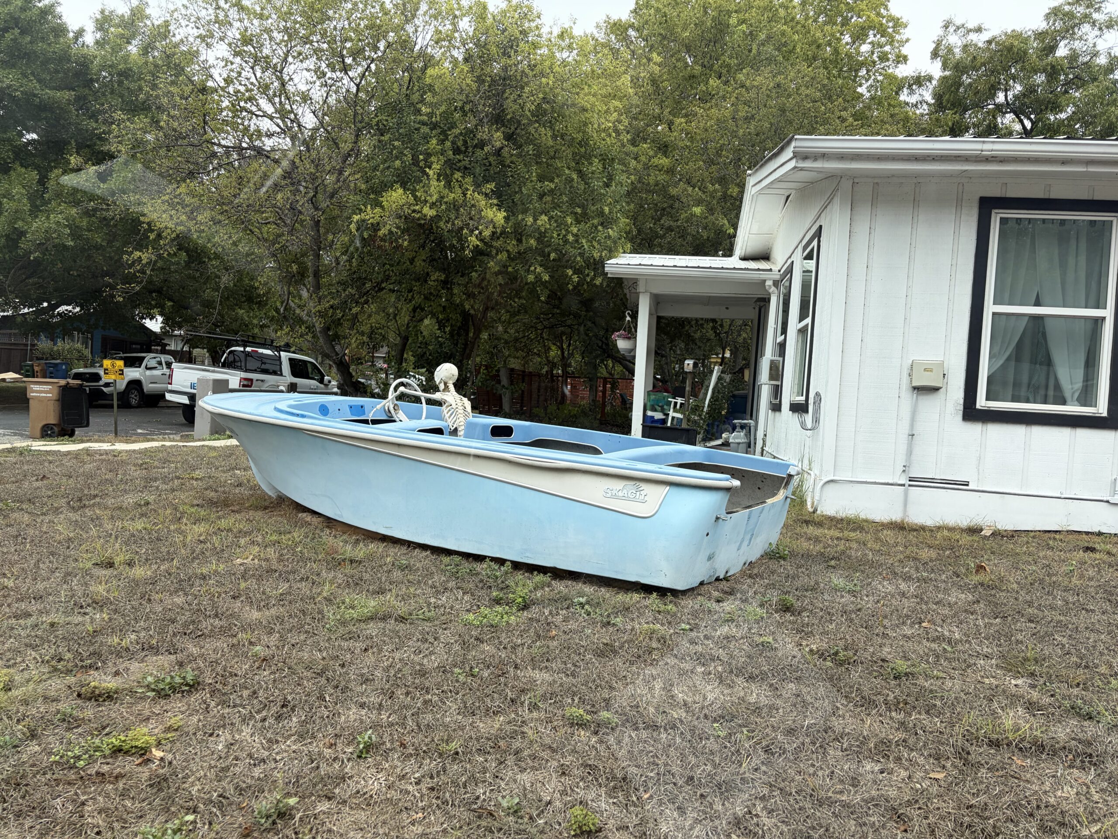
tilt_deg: +0.4
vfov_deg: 53.1
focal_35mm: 26
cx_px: 559
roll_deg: -5.2
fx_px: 840
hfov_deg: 67.3
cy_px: 420
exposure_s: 1/392
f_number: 1.6
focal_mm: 5.96
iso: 50
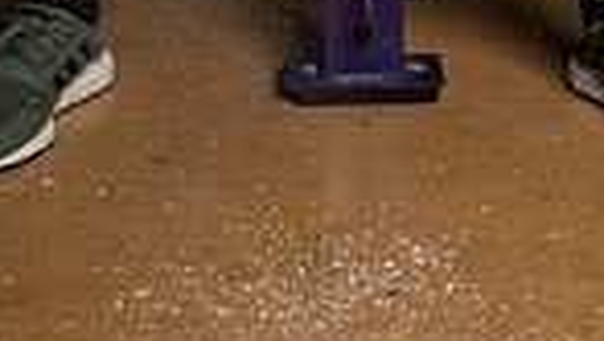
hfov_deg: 19.1
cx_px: 308
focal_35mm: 112
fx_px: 1795
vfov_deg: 9.5
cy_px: -518
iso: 250
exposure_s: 1/250
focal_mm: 35
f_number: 7.1
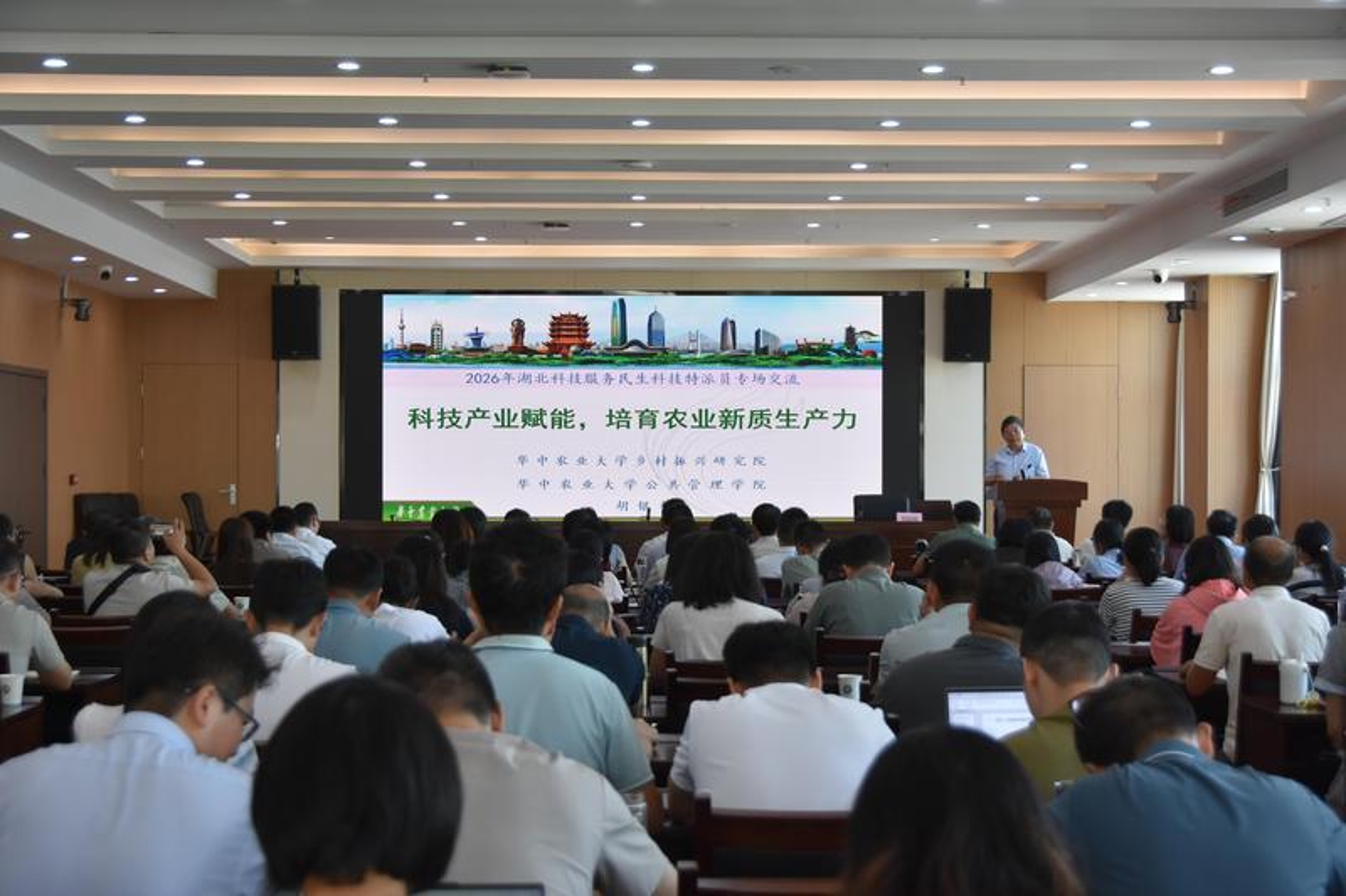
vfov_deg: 22.6
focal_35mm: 60
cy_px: 448
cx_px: 673
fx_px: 2243
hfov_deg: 33.4
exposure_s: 1/125
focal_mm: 40
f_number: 5.6
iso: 800
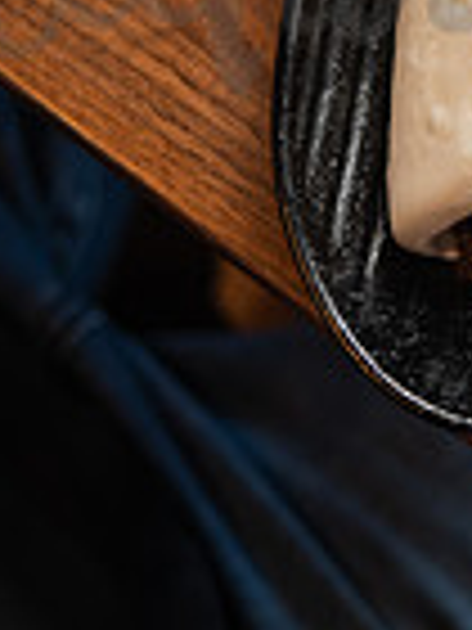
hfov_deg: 7.1
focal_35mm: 199
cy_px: -45
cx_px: 1016
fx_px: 3618
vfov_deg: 9.8
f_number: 2.5
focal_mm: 50
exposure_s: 1/160
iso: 400
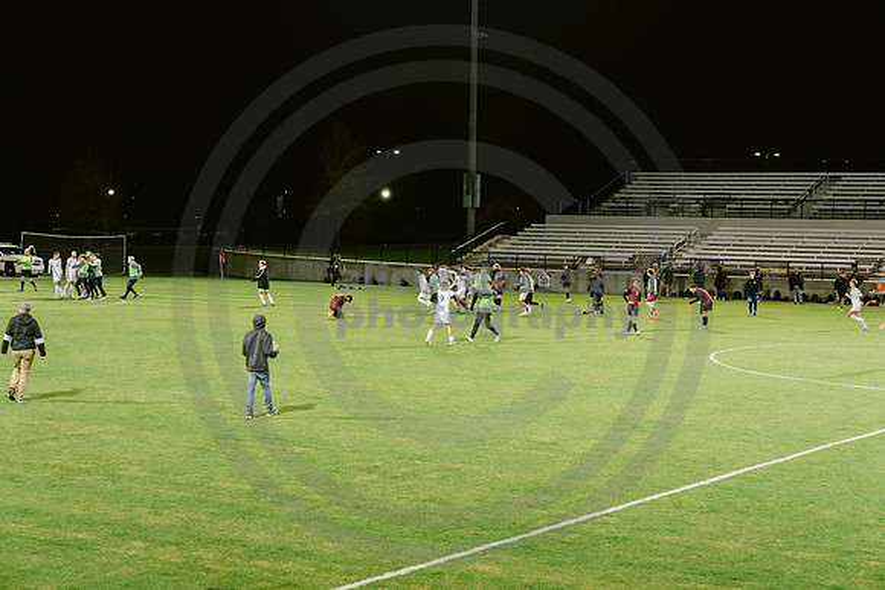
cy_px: 295
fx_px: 1721
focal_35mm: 70
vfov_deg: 19.5
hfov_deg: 28.8
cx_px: 442
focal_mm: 70
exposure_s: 1/160
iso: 2000
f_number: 4
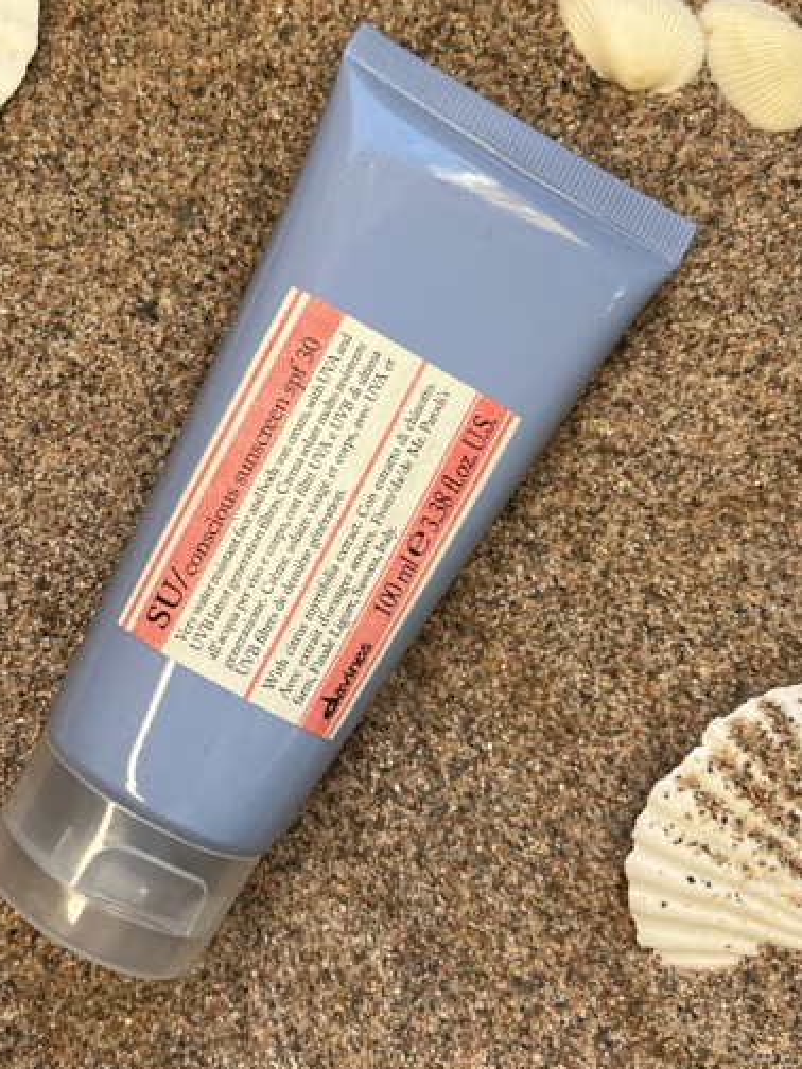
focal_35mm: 33
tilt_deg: -87.3
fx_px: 1019
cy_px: 439
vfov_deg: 55.0
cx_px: 306
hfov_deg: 42.7
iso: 40
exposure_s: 1/173
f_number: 1.6
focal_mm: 5.1
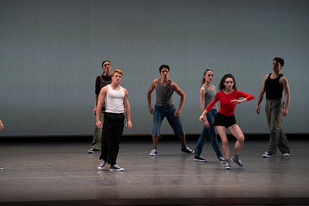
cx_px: 154
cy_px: 103
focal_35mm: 274
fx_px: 2352
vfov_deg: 5.0
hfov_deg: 7.5
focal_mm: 274
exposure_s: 1/500
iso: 5000
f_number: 9
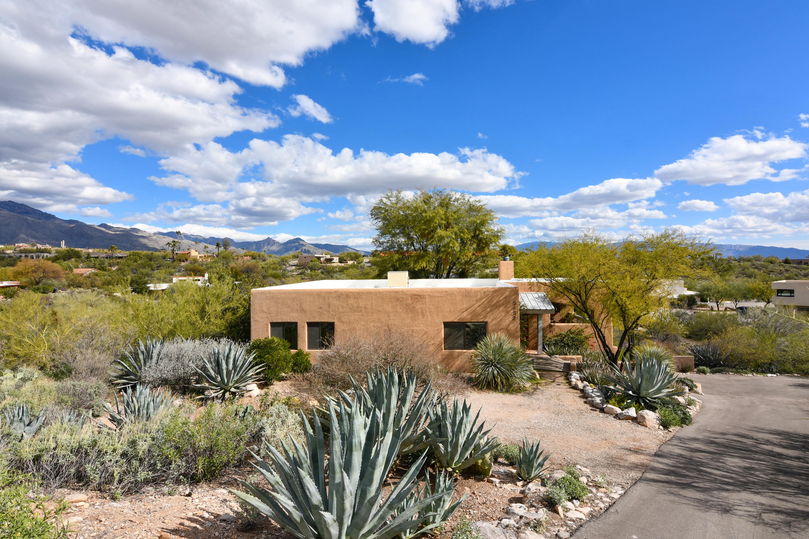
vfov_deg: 70.4
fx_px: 382
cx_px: 409
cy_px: 254
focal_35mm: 17
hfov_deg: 93.3
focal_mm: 11
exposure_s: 1/250
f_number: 13
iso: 100
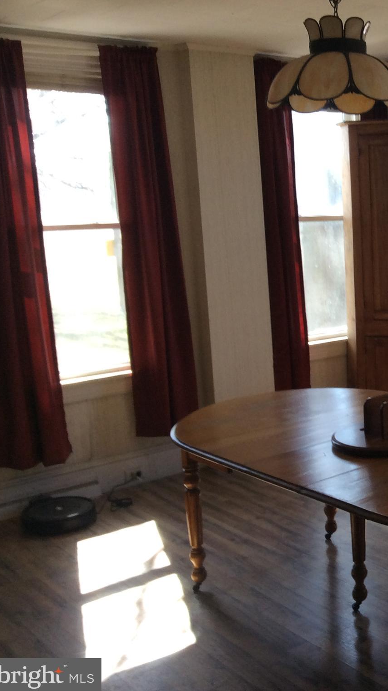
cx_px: 454
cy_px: 347
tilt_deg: -11.7
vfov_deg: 43.7
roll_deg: +3.3
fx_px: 860
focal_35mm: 47
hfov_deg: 23.4
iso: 40
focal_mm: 3.3
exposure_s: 1/60
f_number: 2.4
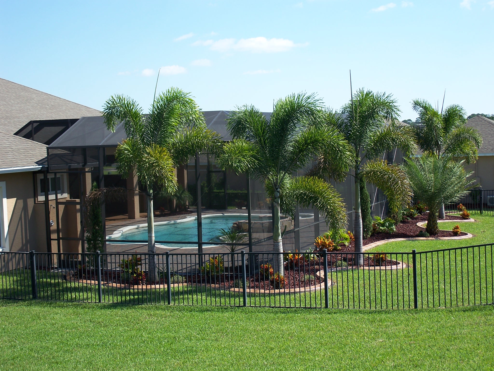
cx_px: 247
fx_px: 842
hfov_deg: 32.7
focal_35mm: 59
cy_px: 186
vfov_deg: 24.8
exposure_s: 1/640
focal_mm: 12.6
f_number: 3.2
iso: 64
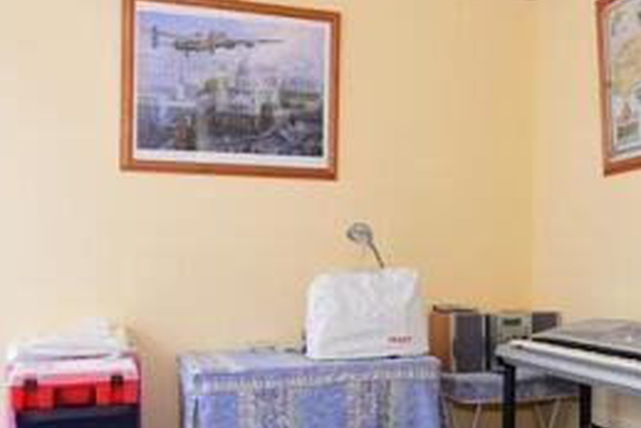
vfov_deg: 34.9
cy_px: 263
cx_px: 354
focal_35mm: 38
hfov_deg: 50.6
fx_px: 677
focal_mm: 10
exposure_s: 1/13
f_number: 5
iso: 200
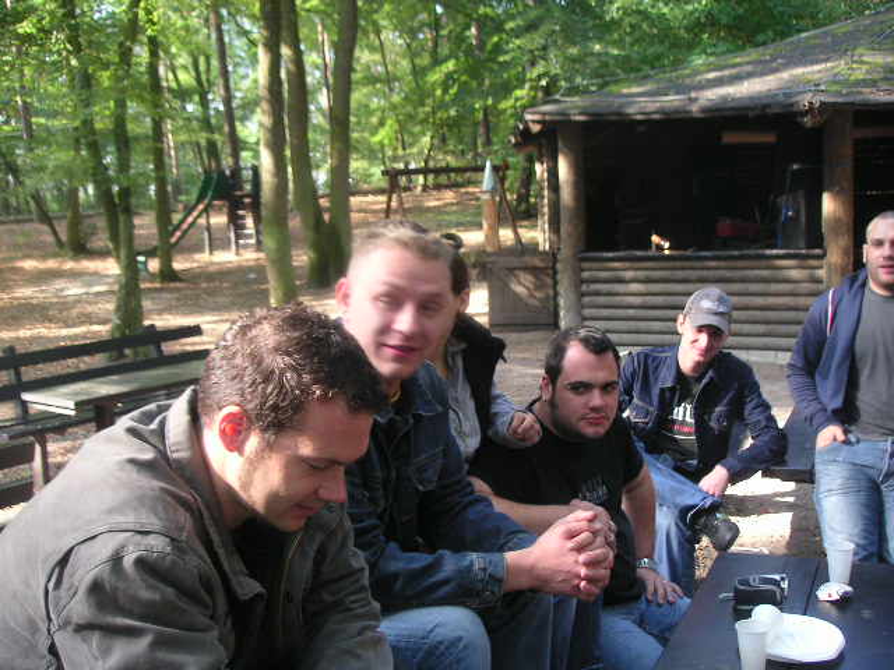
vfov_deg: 37.7
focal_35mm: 38
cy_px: 335
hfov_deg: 49.0
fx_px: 981
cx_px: 447
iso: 80
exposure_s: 1/45
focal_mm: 6
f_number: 2.8
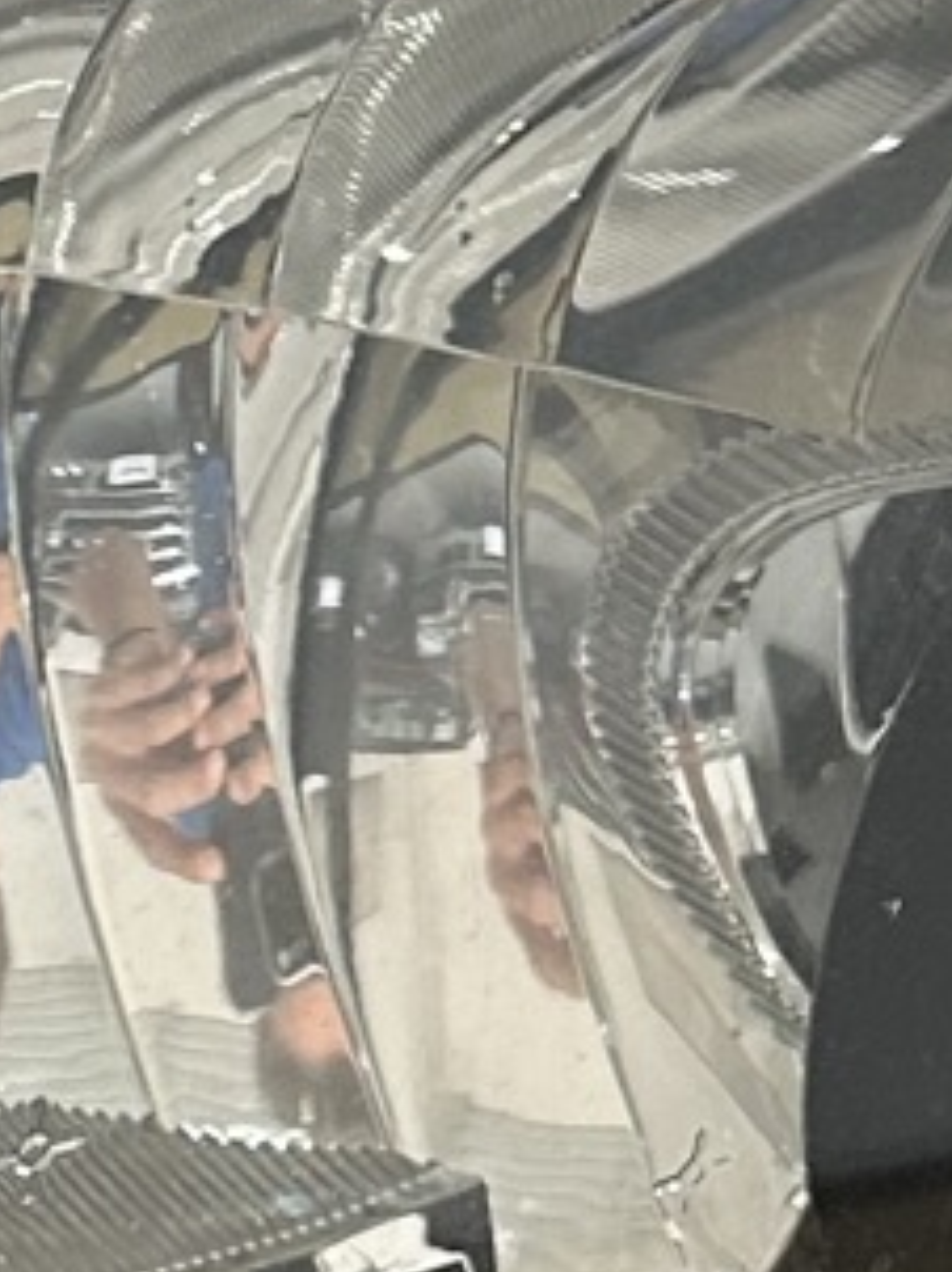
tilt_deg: -25.6
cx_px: 114
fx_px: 5986
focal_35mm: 163
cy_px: 813
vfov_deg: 12.1
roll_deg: -0.5
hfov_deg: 9.1
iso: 200
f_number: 1.78
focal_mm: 6.86
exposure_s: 1/120
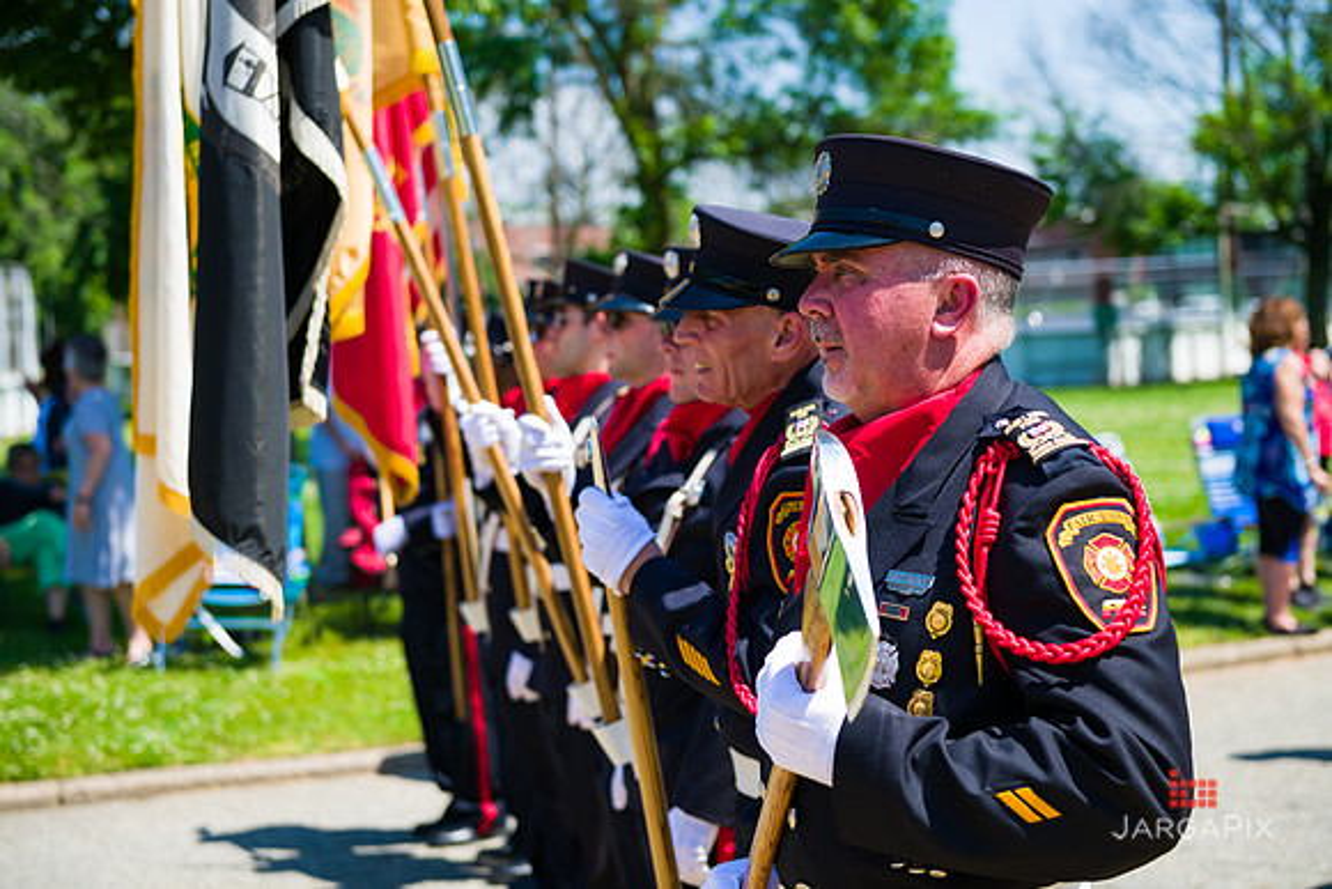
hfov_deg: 34.5
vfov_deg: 23.4
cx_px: 666
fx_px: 2146
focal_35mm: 58
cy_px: 444
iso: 200
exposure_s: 1/1250
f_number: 5
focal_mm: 58
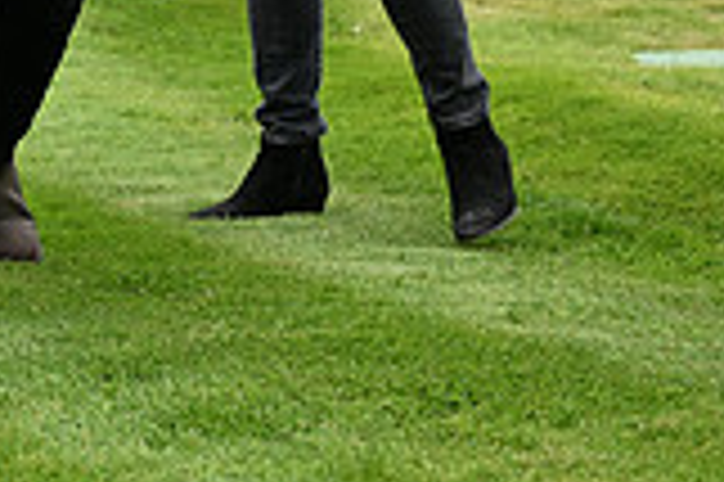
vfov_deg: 5.0
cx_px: -378
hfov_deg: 7.5
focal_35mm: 270
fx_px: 5424
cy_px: -376
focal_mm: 75
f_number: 5
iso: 400
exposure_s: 1/1250
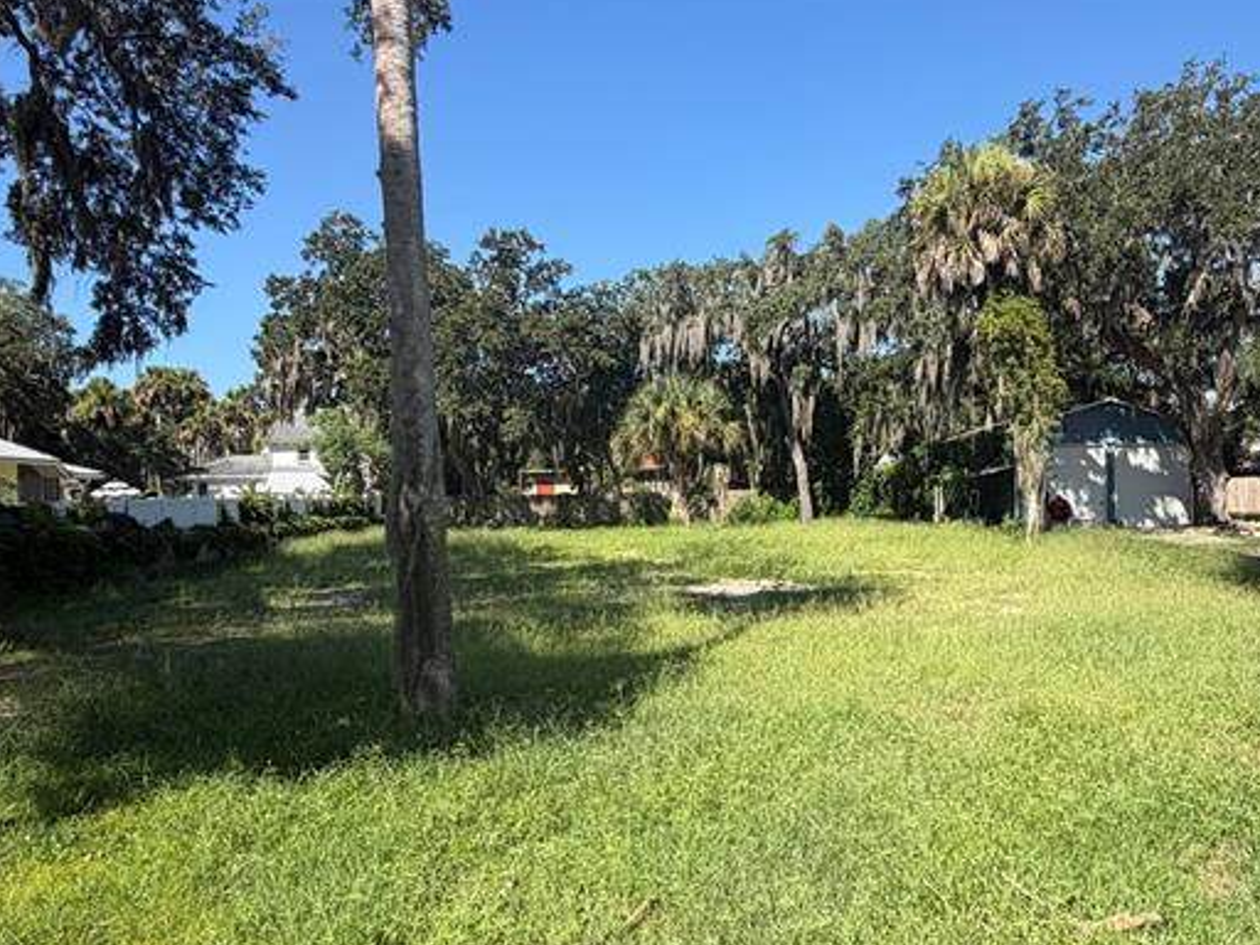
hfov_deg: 62.8
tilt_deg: -0.5
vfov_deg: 49.7
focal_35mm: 28
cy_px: 495
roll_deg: +1.6
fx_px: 1019
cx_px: 765
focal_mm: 2.22
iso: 32
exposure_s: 1/770
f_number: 2.2
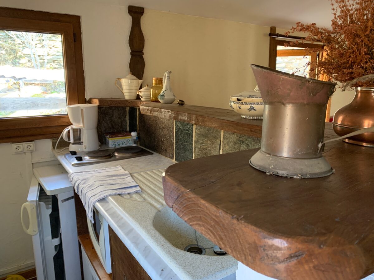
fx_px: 281
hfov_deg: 67.3
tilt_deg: -12.4
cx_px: 187
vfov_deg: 53.1
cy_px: 140
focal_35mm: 26
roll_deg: -0.3
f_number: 1.8
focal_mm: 4.25
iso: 400
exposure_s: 1/40
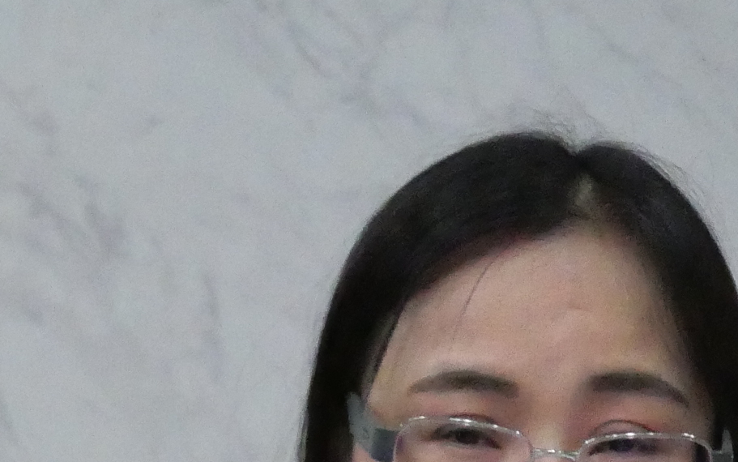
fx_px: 9194
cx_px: -259
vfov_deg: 2.9
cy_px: 640
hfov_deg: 4.6
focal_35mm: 457
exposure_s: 1/160
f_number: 5.6
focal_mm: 53
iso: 6400
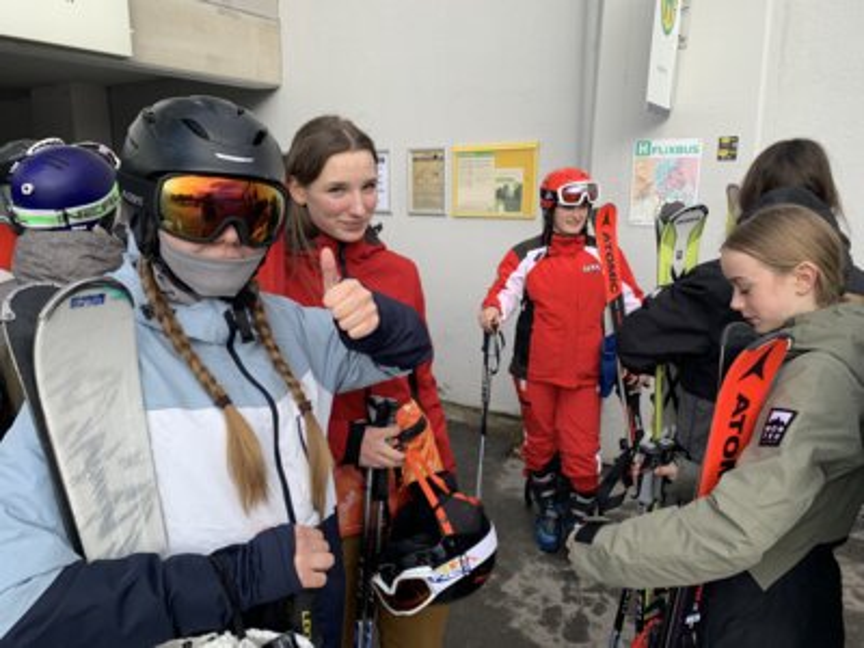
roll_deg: +0.5
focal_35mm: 26
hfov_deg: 67.3
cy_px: 324
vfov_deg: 53.1
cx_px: 432
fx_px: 649
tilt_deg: -12.5
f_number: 1.8
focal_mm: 4.25
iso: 25
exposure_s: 1/301
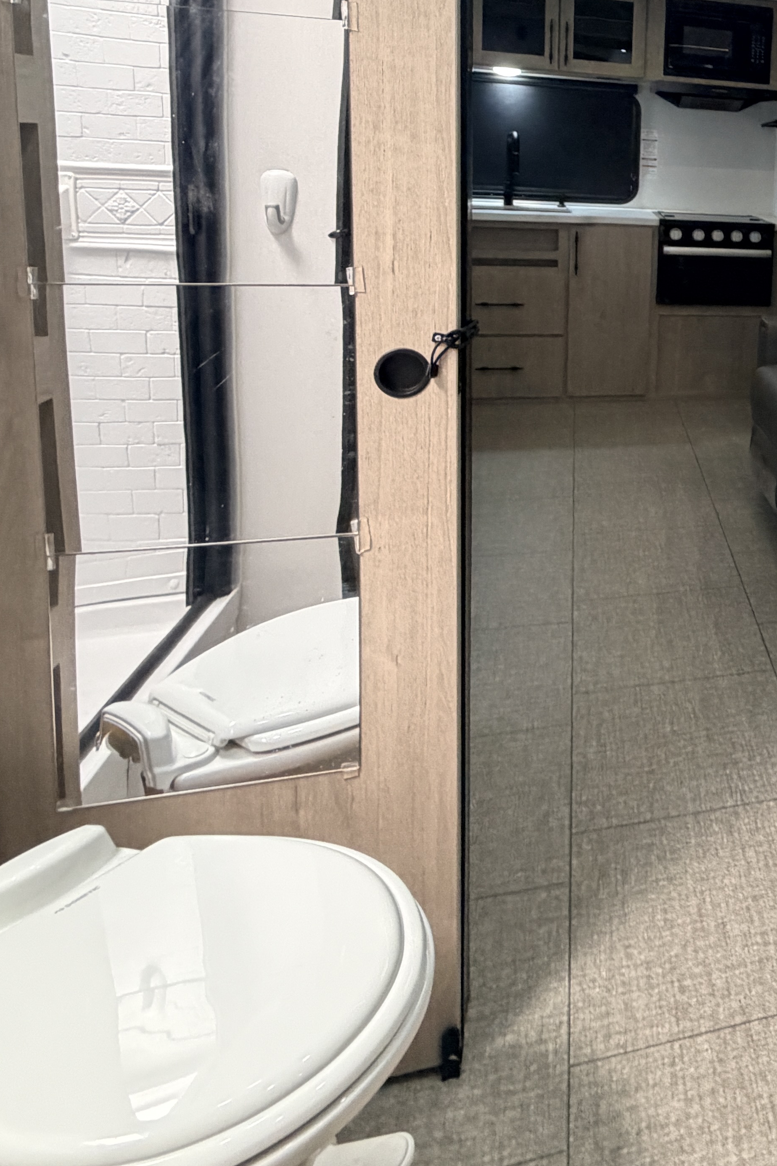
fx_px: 971
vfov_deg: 58.3
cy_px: 272
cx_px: 921
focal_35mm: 30
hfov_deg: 35.1
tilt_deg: -9.0
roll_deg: -6.1
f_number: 2.2
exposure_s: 1/60
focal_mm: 2.22
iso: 320
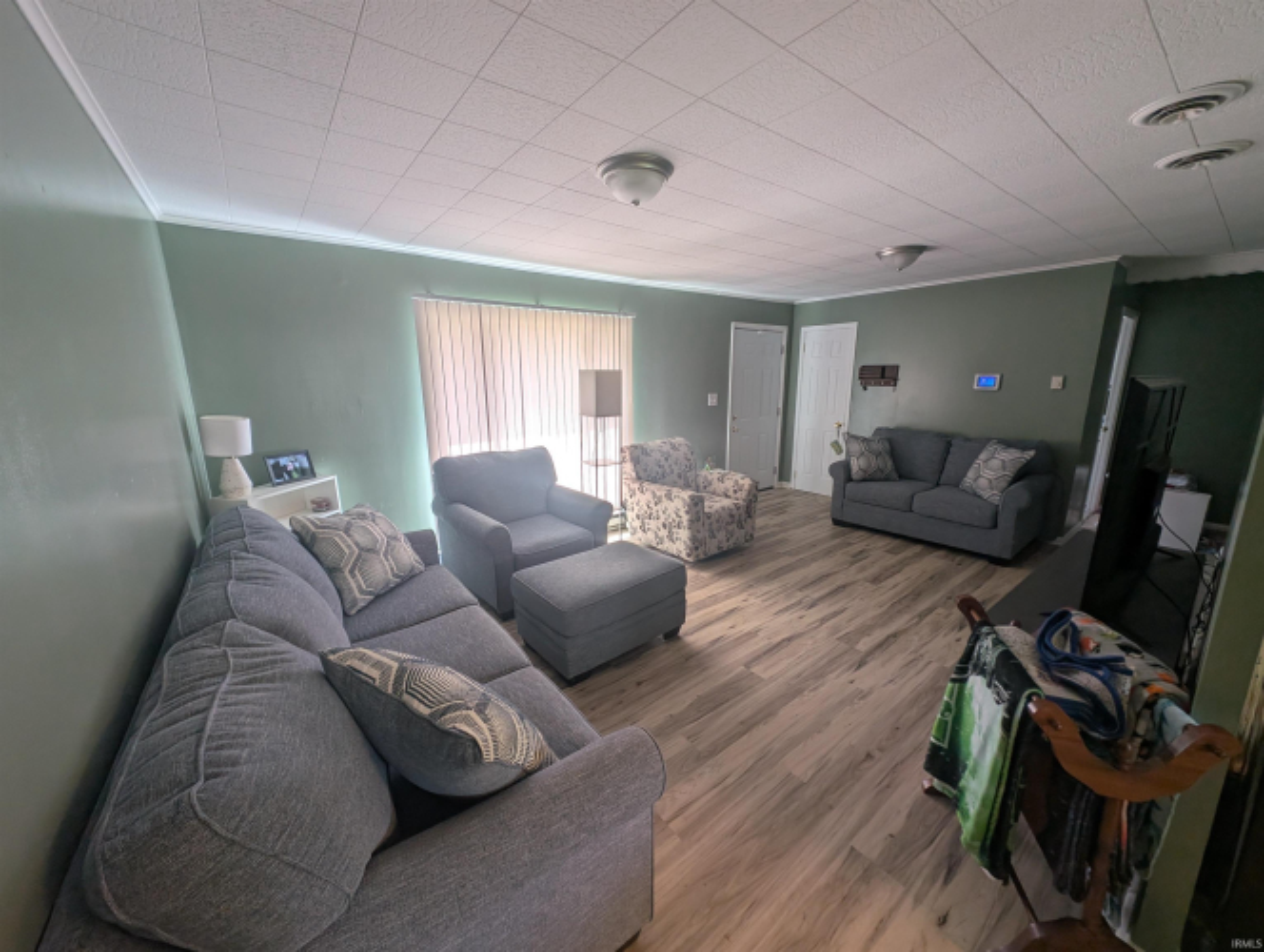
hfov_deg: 110.5
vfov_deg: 94.6
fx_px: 439
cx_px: 632
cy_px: 476
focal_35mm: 12
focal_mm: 2.23
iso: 56
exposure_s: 1/43
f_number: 1.95
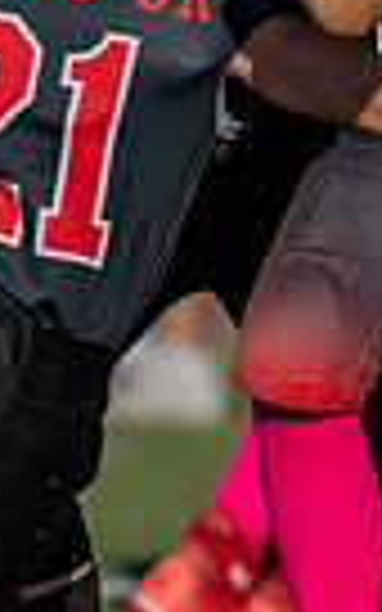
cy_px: 153
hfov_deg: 1.2
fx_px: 17723
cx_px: 1086
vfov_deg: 2.0
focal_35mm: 1064
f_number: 3.5
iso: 100
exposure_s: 1/2000
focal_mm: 200
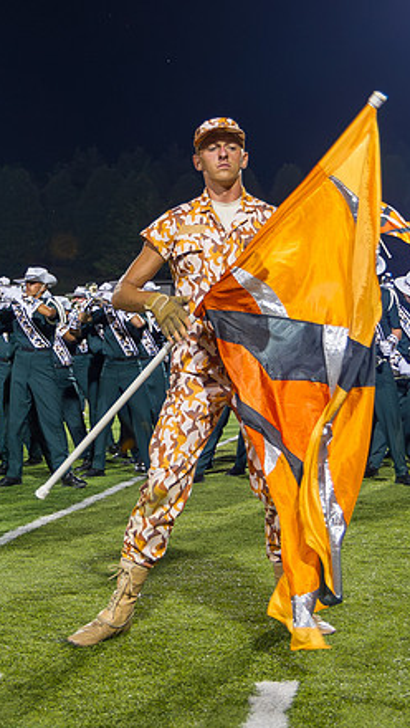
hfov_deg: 17.0
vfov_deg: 29.7
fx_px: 1370
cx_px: 213
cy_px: 355
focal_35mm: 71
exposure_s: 1/160
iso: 1100
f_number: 4
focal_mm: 35
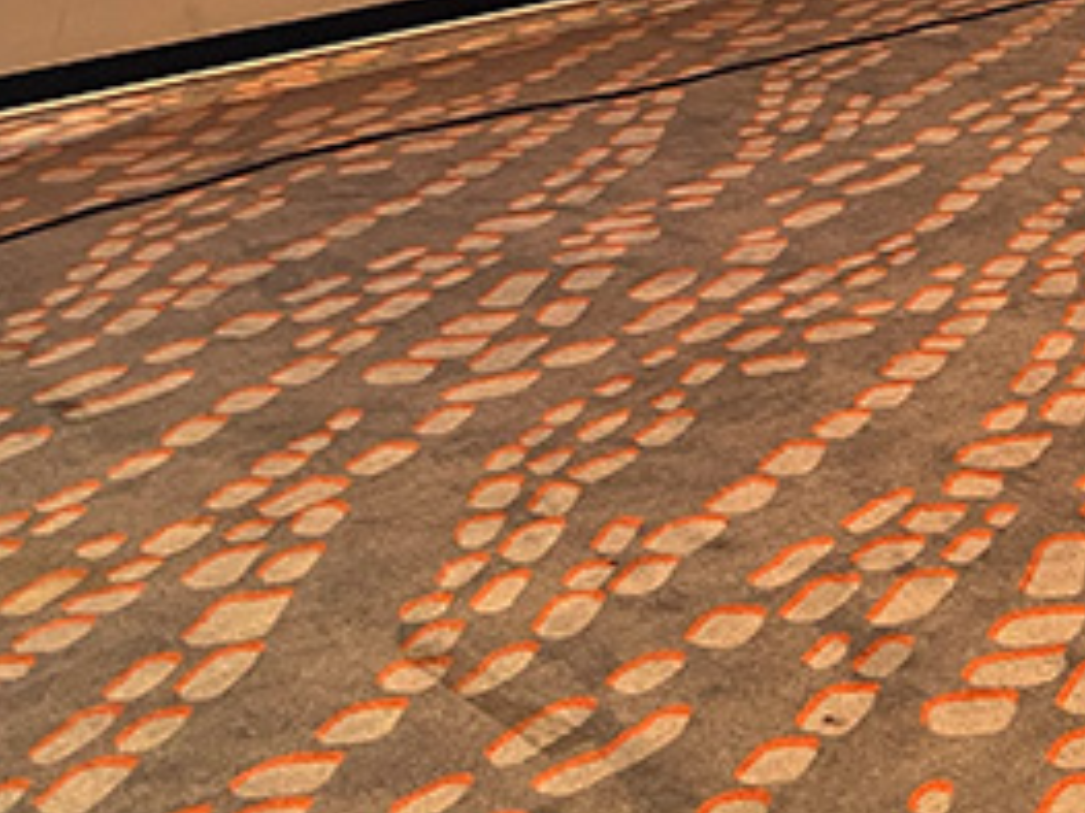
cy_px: -388
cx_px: 1118
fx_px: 2475
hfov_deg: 23.5
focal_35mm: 79
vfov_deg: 17.0
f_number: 1.6
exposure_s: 1/60
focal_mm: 5.1
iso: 160
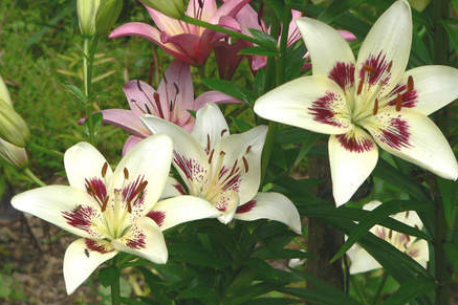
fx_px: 1704
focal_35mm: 134
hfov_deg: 15.3
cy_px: 139
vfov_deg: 10.2
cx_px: 228
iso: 80
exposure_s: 1/320
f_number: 4
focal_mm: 21.3
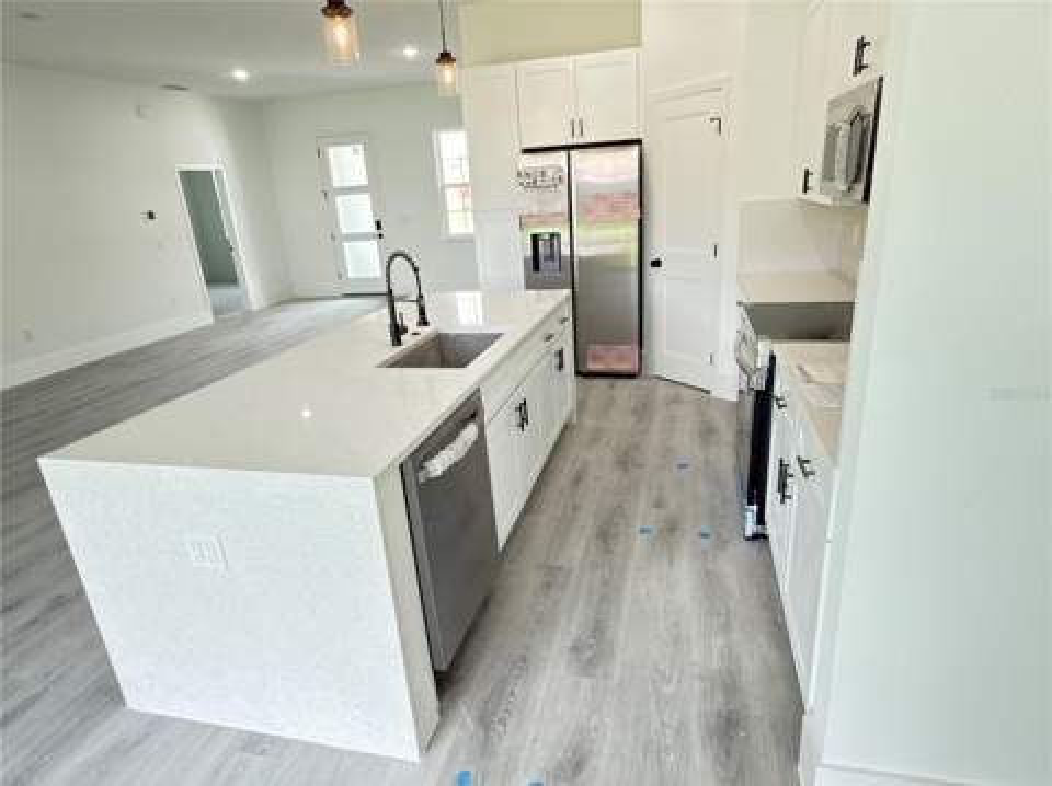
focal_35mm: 20
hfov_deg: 81.8
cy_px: 393
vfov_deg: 65.9
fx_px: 607
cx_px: 526
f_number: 2.2
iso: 80
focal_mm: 2.22
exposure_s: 1/40
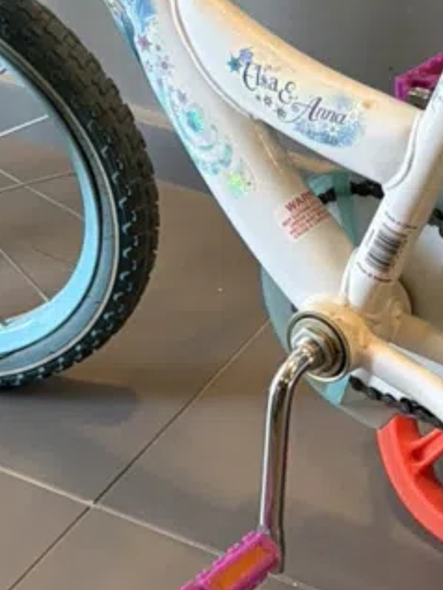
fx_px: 1910
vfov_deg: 17.4
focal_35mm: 112
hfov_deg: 13.1
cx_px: 434
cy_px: 114
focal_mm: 5.96
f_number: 1.6
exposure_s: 1/50
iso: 320
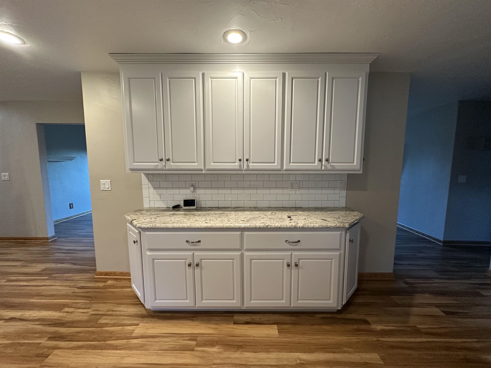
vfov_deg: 85.7
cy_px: 184
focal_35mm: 14
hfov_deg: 102.1
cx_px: 246
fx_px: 199
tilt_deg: -5.7
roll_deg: -0.5
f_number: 2.2
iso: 320
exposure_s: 1/60
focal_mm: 2.22
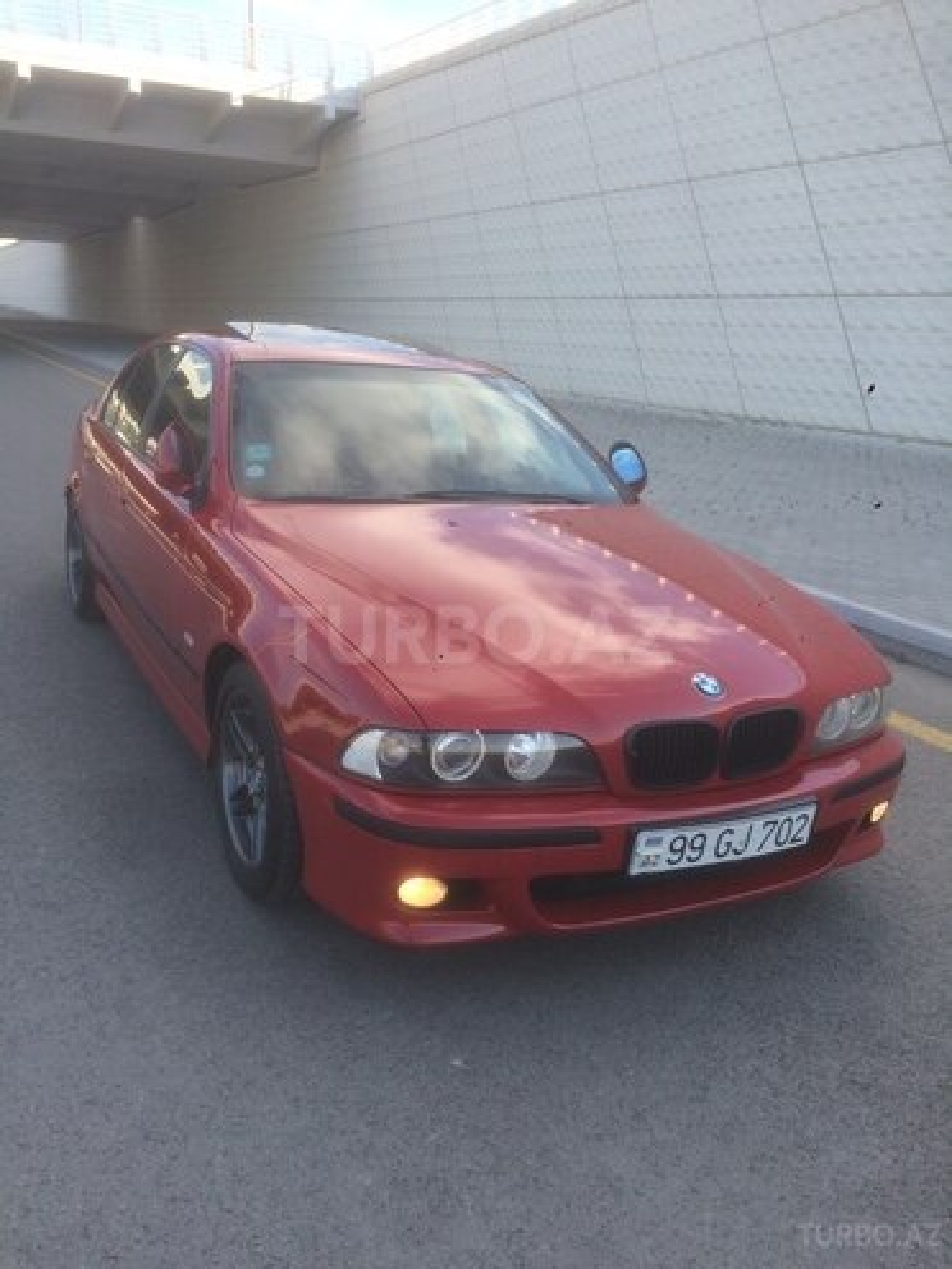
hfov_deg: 48.2
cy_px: 634
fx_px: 1063
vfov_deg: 61.7
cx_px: 476
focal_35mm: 29
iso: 32
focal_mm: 4.15
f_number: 2.2
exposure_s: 1/432
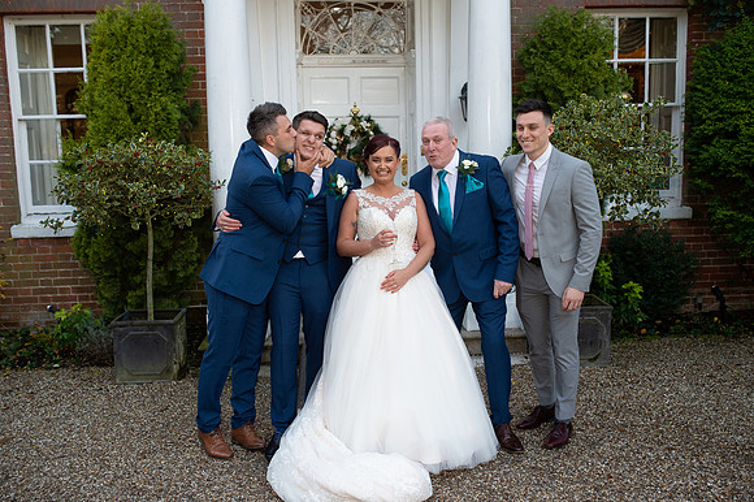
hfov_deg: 53.8
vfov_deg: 37.3
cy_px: 251
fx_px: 743
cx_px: 377
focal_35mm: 35
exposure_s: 1/160
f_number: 3.5
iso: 250
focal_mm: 35
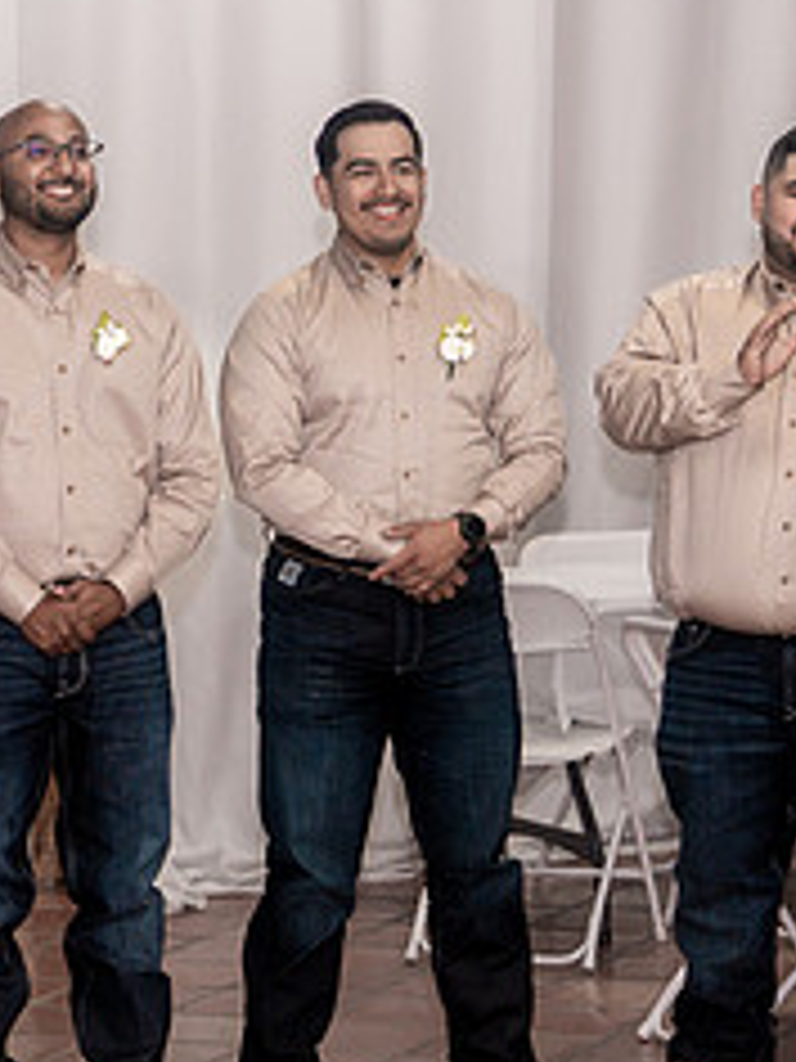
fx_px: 4630
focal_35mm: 151
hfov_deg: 9.8
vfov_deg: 13.1
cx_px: 256
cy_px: 515
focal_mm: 64
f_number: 4
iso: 2000
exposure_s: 1/250
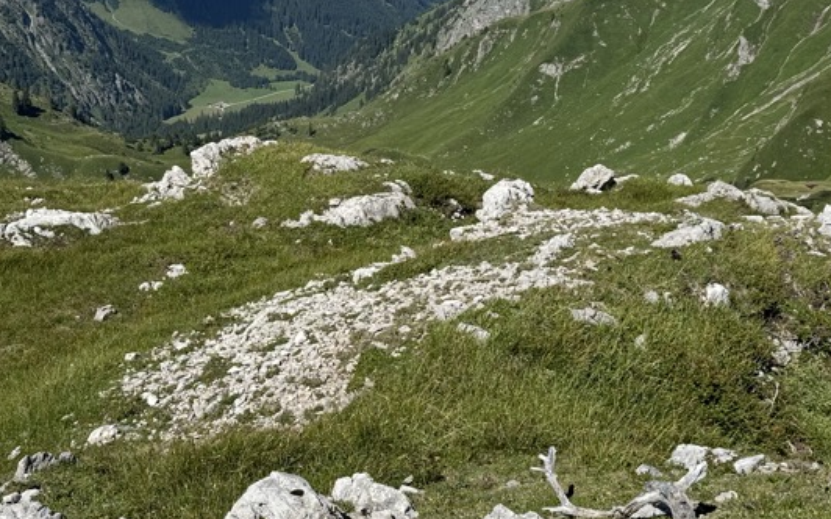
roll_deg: -1.1
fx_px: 1109
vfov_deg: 26.3
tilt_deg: -22.5
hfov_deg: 40.7
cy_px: 213
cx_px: 298
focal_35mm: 49
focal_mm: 6.76
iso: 80
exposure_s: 1/5814
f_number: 1.78
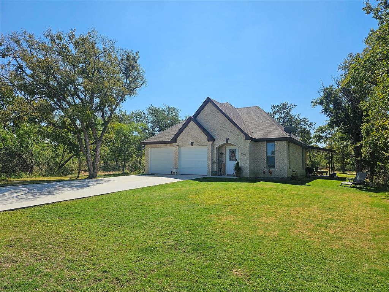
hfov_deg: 73.9
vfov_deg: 58.9
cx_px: 194
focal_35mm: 23
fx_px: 258
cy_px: 146
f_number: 1.7
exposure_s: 1/1554
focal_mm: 6.3
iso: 12
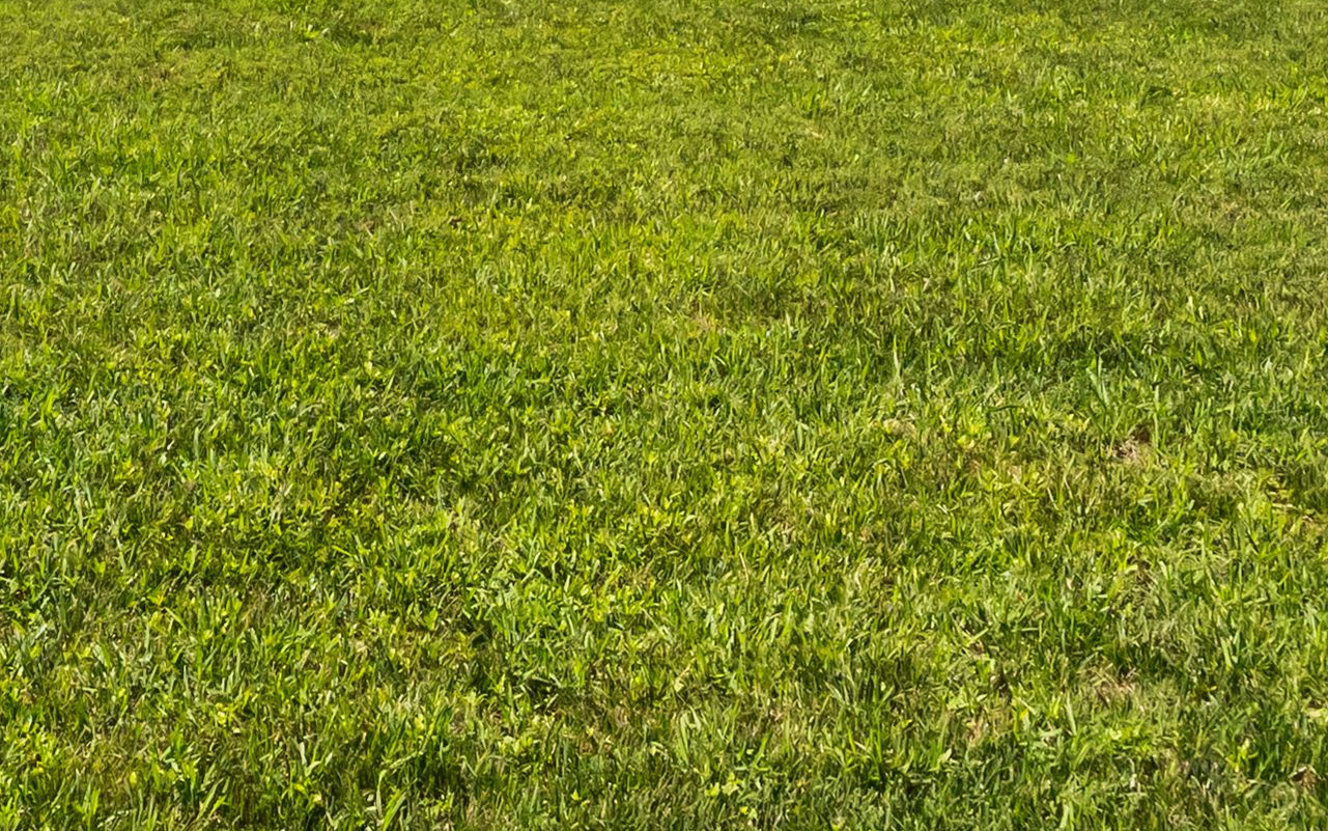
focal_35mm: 54
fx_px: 1955
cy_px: -349
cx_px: 224
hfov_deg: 36.0
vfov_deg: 21.0
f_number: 7.1
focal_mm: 16
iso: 1000
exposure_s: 1/3200
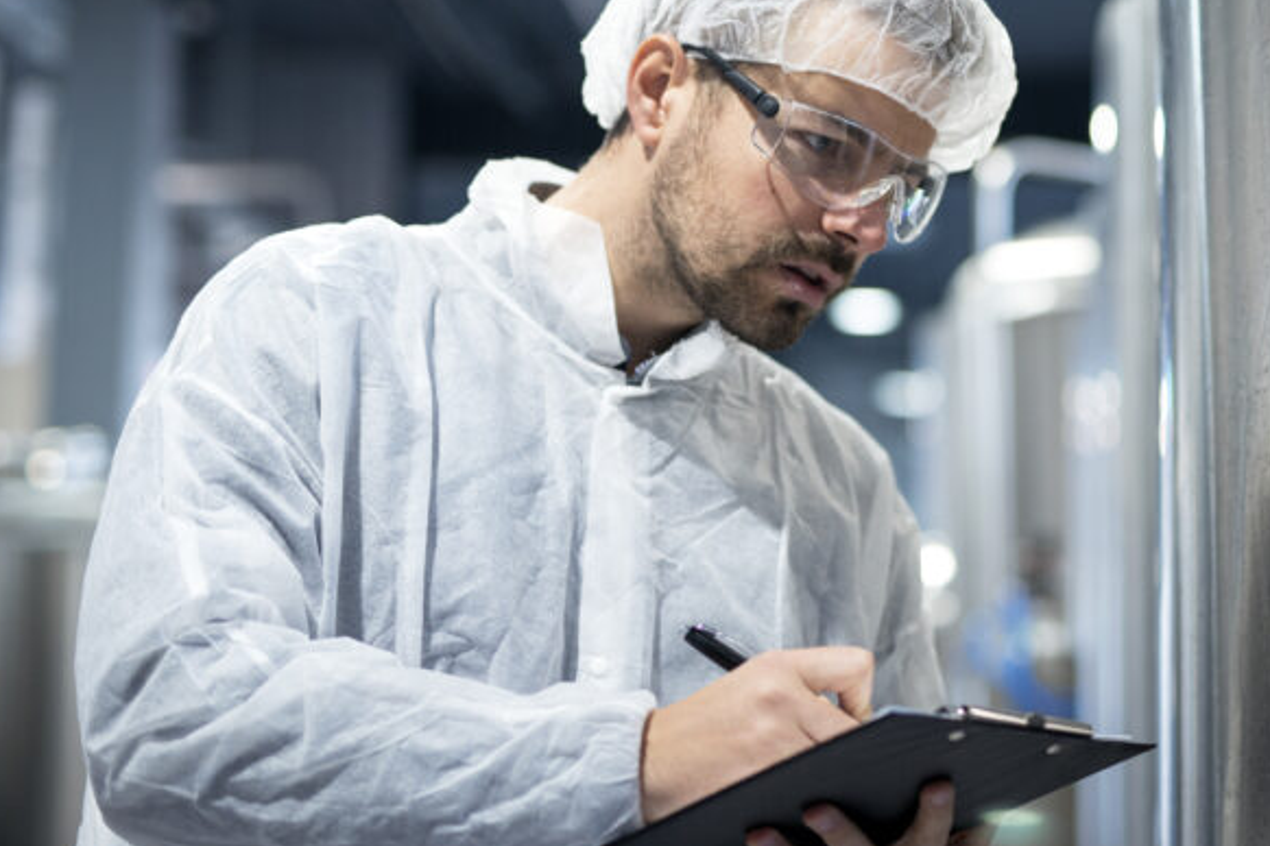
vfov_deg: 15.5
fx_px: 3104
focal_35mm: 88
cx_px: 844
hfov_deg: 23.0
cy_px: 333
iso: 500
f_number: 1.8
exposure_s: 1/200
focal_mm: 50
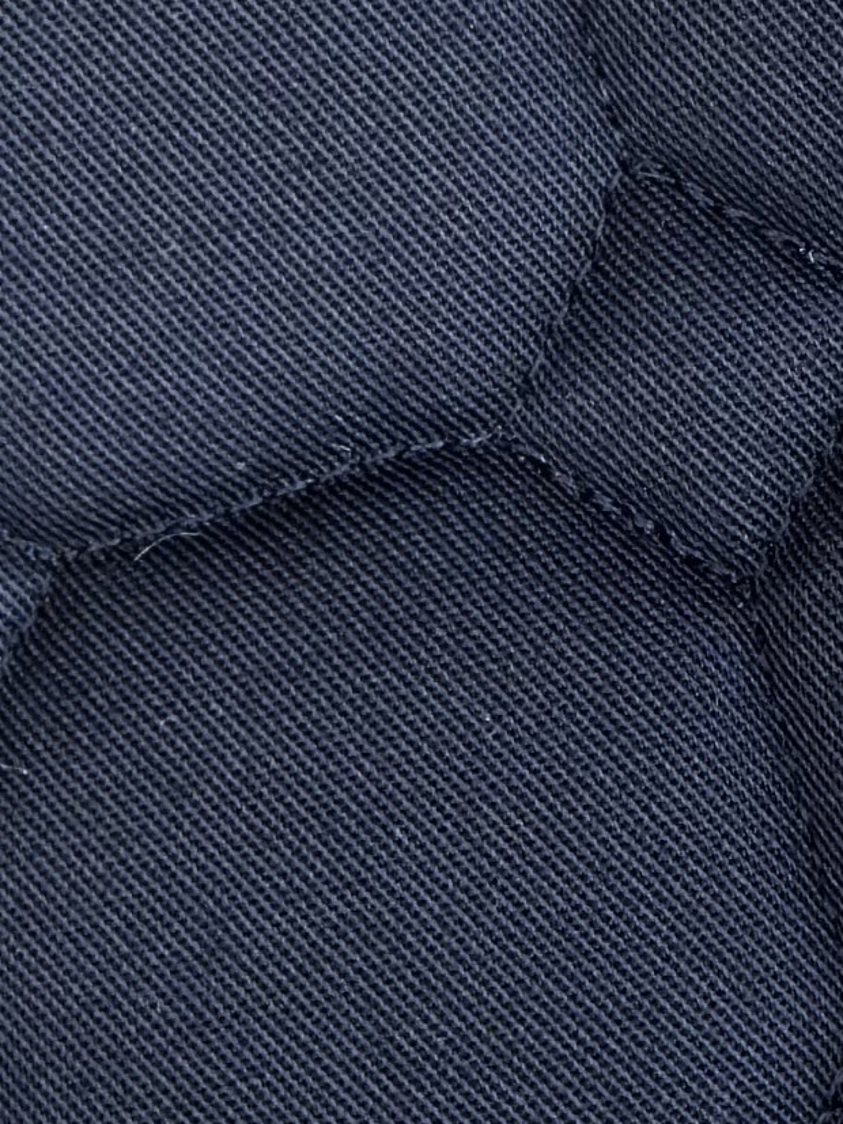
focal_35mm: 234
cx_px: 730
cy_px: 280
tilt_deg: -40.9
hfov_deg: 6.3
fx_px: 7600
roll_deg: +8.0
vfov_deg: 8.5
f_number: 1.78
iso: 80
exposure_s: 1/242
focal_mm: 6.86
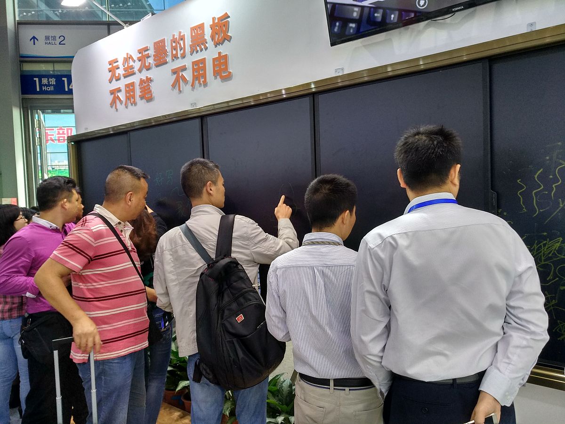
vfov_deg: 61.1
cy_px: 212
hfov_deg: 76.4
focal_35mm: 22
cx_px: 282
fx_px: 359
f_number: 2.2
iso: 200
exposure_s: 1/50
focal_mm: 3.81
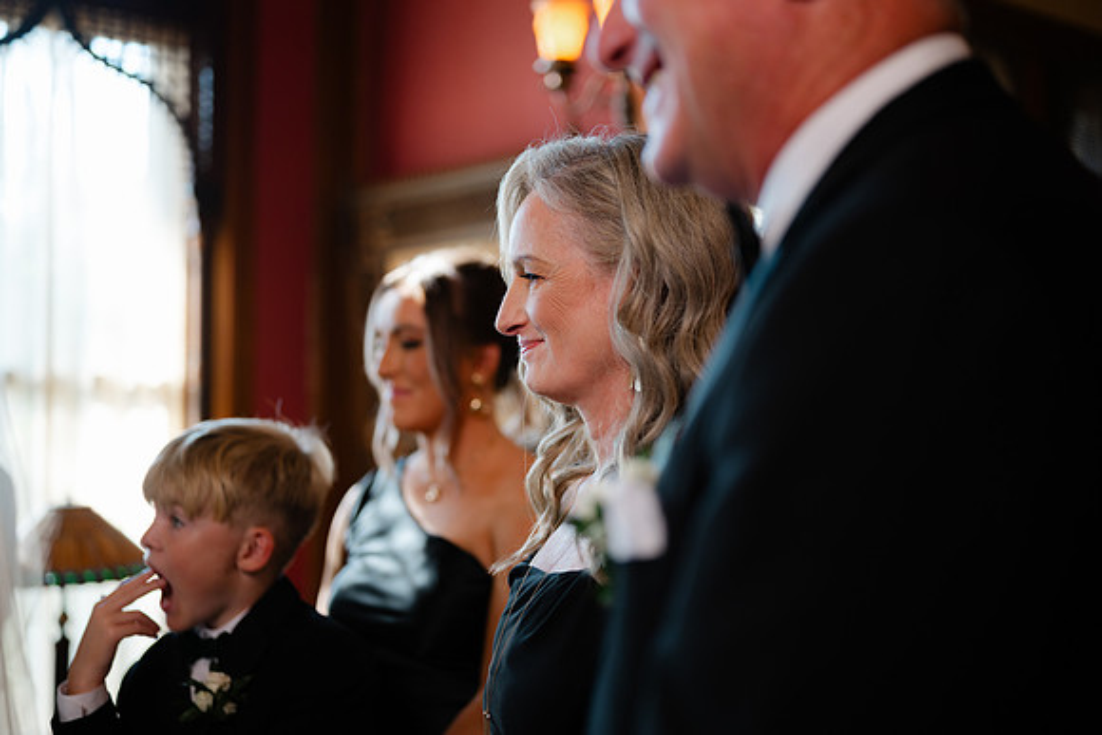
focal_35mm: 50
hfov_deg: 39.6
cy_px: 368
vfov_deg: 27.0
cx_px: 551
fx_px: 1531
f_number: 1.8
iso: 160
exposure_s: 1/125
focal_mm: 50
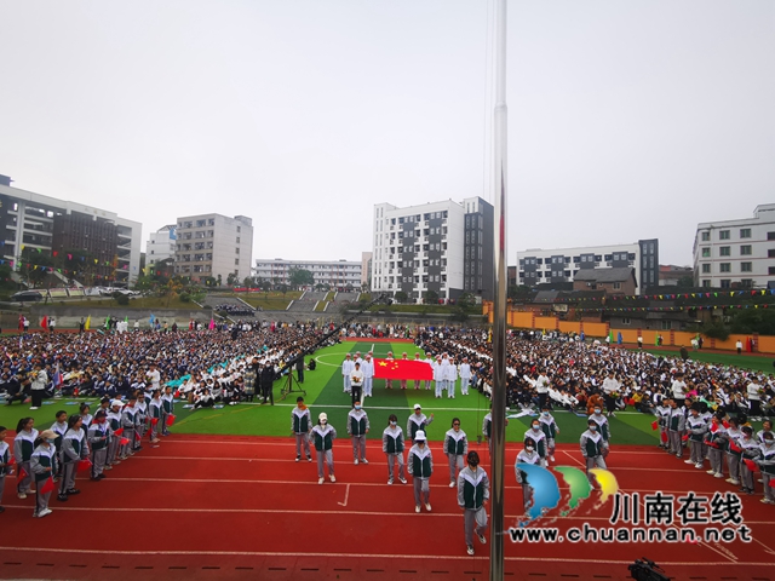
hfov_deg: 91.0
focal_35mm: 17
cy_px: 290
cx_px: 388
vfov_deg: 74.7
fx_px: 381
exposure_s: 1/367
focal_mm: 2.26
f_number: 2.2
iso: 50
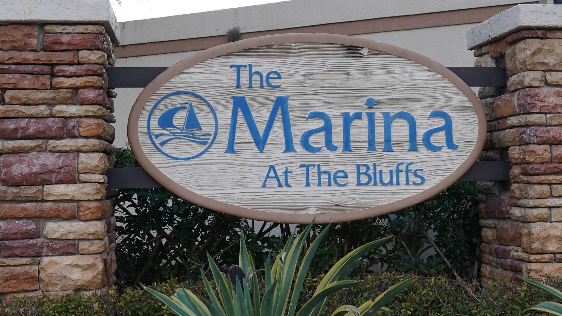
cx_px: 296
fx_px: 879
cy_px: 137
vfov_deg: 20.4
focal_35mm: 59
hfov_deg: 35.4
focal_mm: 34
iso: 1600
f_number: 3.5
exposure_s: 1/160
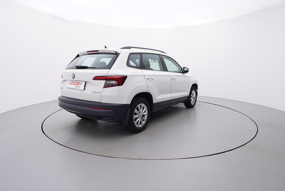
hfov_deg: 77.3
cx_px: 142
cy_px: 96
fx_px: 178
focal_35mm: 22
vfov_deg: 56.2
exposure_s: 1/80
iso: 200
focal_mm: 15
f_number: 5
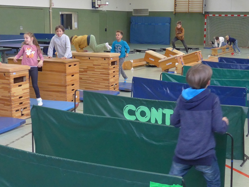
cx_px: 130
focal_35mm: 53
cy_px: 105
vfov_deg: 27.5
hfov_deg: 36.2
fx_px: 381
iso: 640
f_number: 2
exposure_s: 1/125
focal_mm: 6
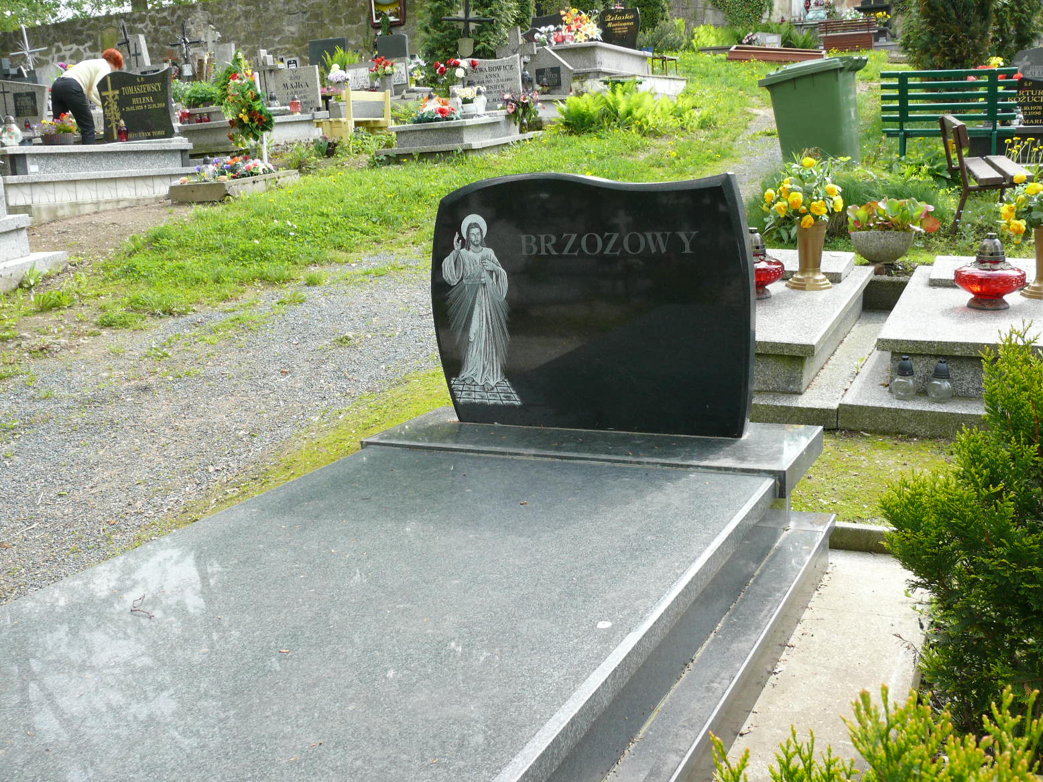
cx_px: 530
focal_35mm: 36
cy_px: 385
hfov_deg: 51.4
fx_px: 1085
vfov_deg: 39.7
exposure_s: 1/100
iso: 100
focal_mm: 7.4
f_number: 4
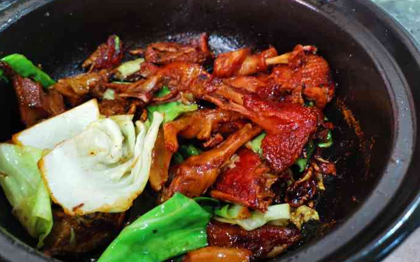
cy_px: 123
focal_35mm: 29
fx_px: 332
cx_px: 208
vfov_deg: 43.1
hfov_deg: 64.6
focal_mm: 5.58
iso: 320
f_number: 1.8
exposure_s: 1/33.3
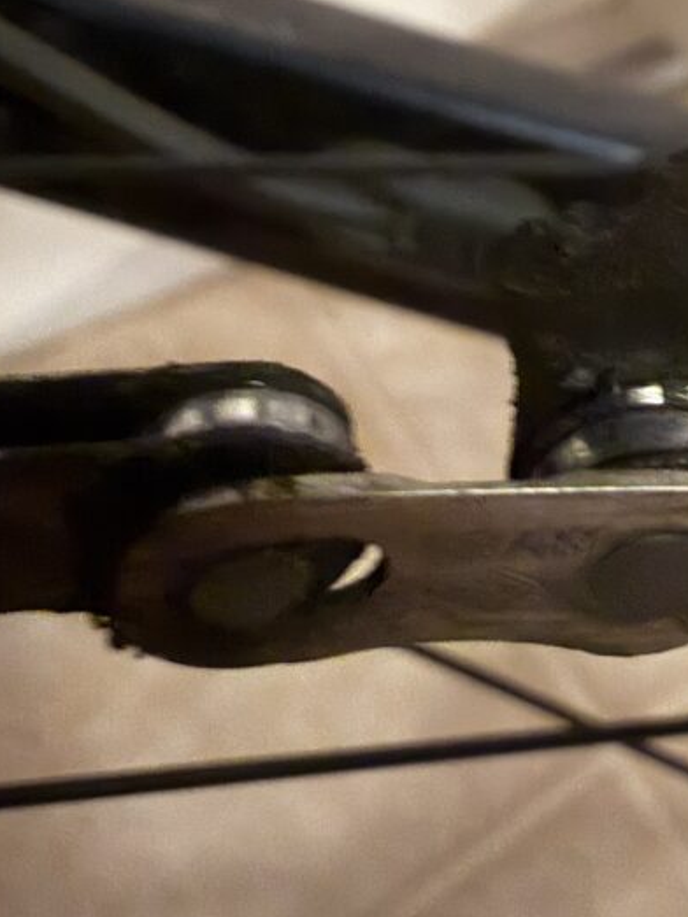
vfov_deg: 38.6
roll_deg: -10.4
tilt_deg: -40.4
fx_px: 1246
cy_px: 160
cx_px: 514
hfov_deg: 30.4
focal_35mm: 47
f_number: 2.2
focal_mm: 2.22
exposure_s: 1/12
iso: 1000
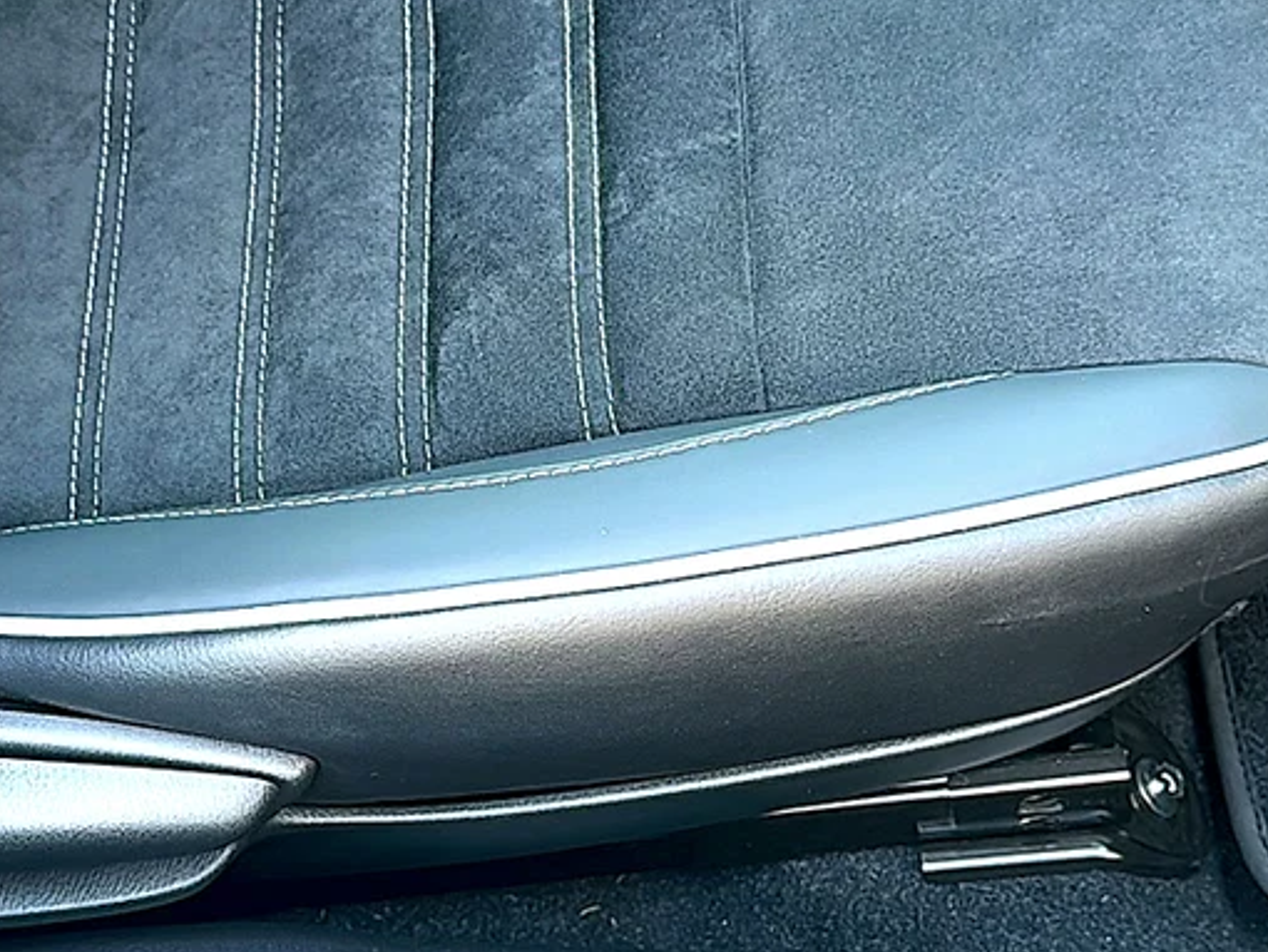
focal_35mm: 59
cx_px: 544
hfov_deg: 32.6
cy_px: 561
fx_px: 2162
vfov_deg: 24.8
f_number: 1.78
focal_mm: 6.86
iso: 64
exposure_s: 1/72
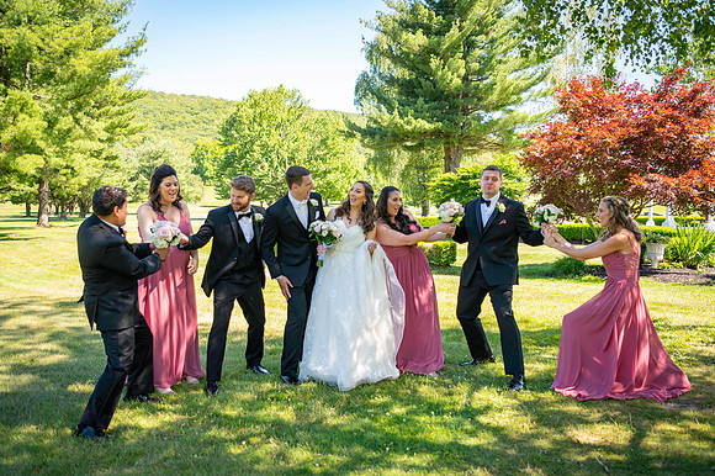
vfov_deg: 38.8
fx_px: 675
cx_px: 358
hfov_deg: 55.8
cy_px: 238
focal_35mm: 34
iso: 100
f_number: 3.2
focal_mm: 34
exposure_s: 1/250
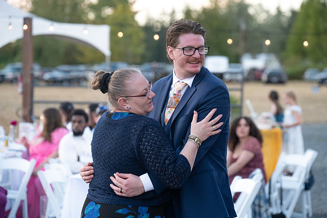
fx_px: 1145
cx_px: 164
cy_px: 109
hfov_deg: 16.3
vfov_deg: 10.9
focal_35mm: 126
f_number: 4
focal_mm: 126
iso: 2000
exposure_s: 1/500
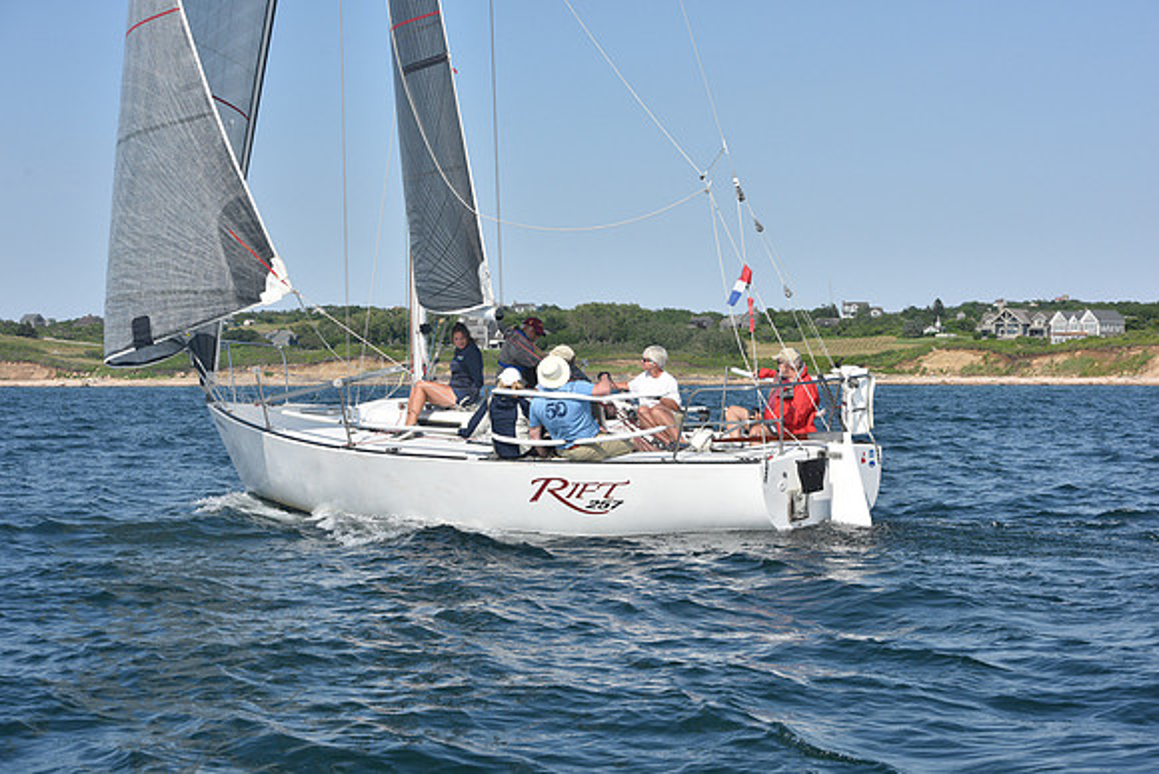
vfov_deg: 19.5
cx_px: 580
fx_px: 2254
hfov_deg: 28.8
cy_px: 387
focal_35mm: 70
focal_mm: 70
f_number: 10
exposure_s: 1/1000
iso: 320
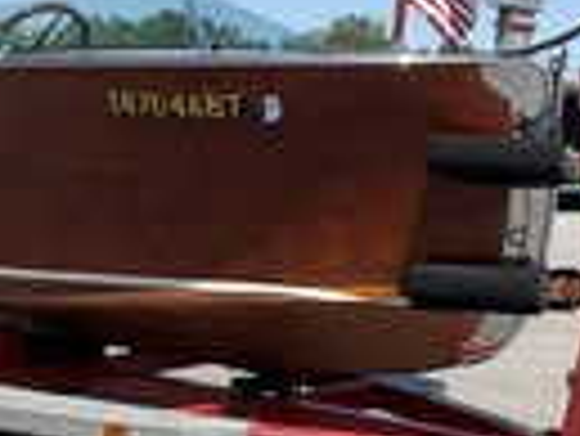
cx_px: 175
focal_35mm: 90
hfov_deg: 21.6
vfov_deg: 16.4
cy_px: 288
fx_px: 1509
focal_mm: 3
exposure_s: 1/2141
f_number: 1.8
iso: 25
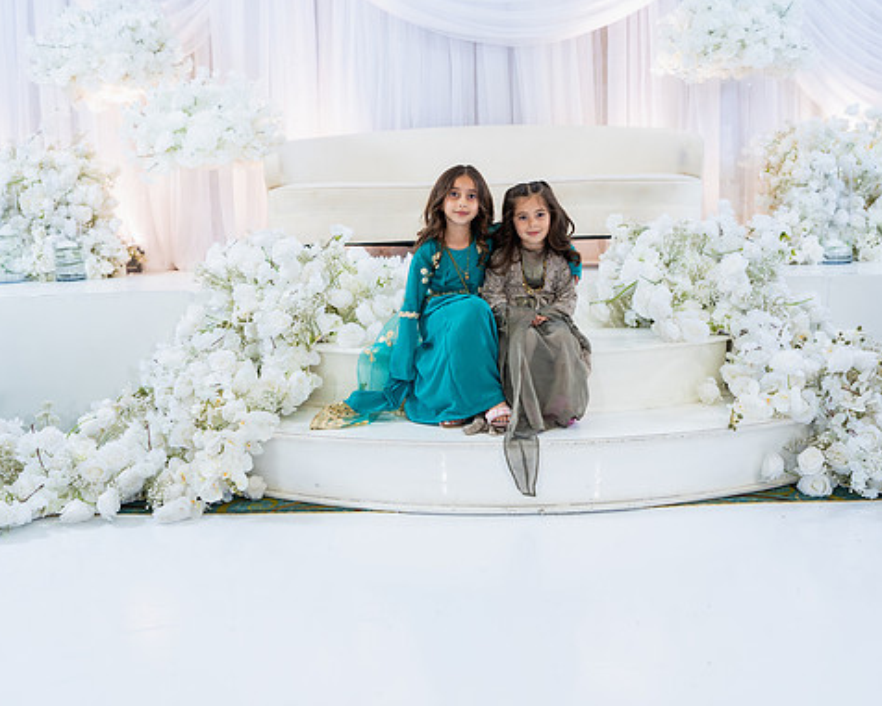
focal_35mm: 32
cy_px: 353
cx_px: 450
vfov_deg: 45.8
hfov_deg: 55.6
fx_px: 835
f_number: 2.8
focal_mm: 28
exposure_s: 1/160
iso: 500
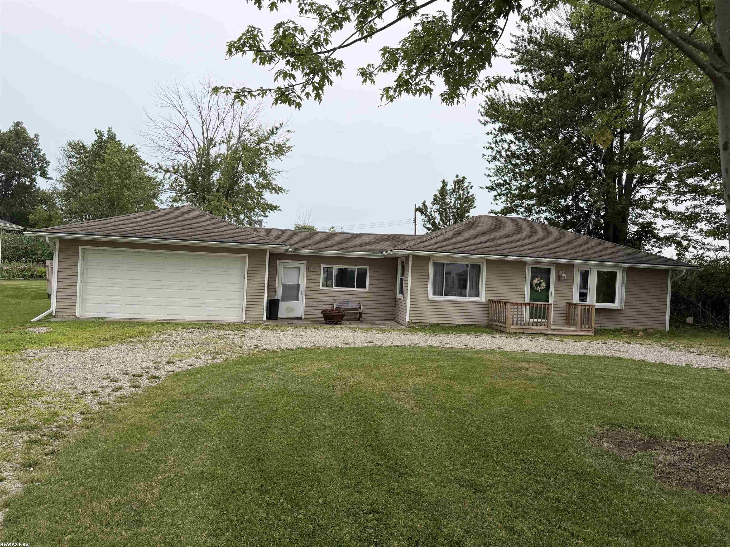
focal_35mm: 24
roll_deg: -1.2
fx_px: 506
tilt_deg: -1.1
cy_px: 274
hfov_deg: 71.6
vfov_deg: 56.8
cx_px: 365
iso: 80
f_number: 1.78
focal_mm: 6.76
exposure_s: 1/2053
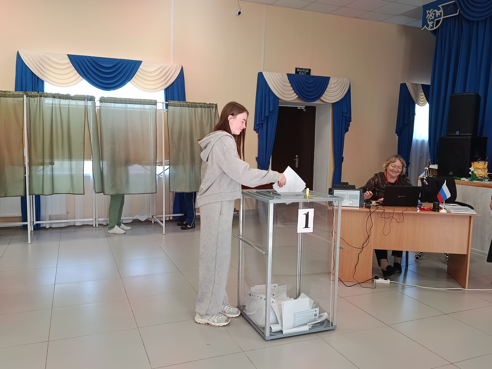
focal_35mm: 29
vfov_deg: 48.2
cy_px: 184
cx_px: 246
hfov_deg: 61.7
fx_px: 412
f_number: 1.7
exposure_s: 1/100
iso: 695
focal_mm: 5.24
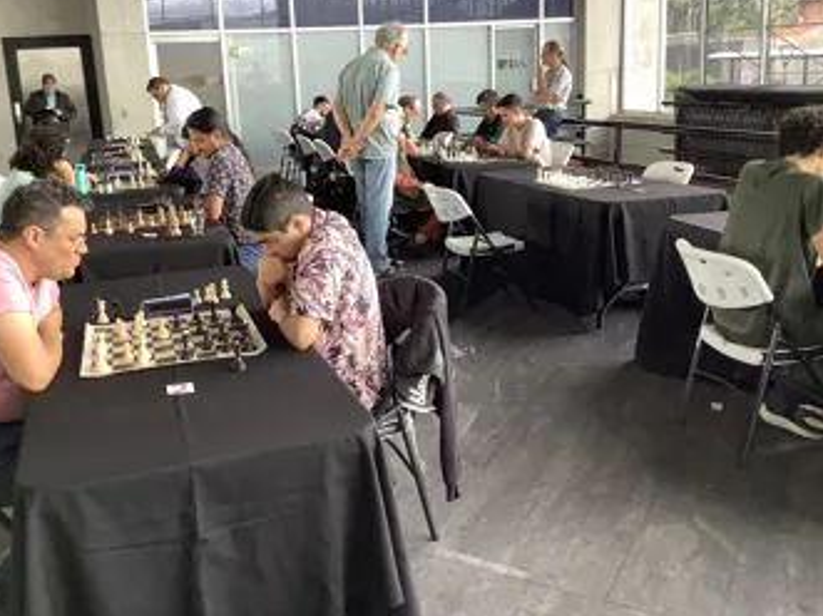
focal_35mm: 36
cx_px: 388
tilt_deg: -14.8
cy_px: 263
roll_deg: +0.8
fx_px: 856
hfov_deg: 51.3
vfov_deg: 39.5
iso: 80
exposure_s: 1/60
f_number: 2.4
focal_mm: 3.3
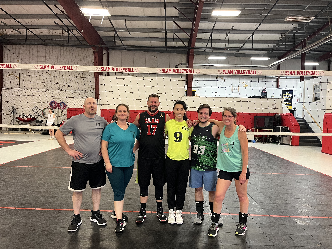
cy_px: 124
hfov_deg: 67.3
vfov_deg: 53.1
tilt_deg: -2.1
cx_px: 166
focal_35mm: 26
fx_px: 249
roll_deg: -1.6
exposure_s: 1/60
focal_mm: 5.1
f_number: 1.6
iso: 160
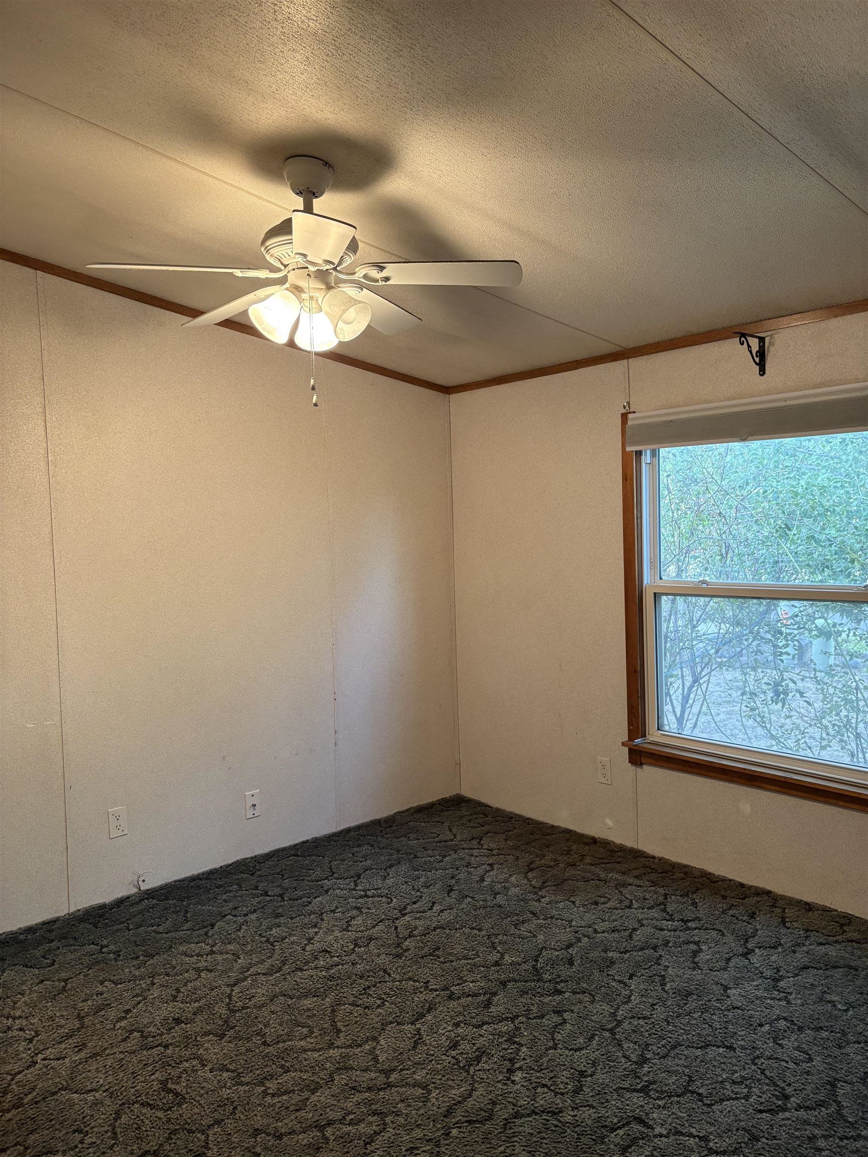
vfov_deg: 67.3
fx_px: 869
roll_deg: +1.2
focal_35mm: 26
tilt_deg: -2.3
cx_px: 434
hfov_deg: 53.1
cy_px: 578
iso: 160
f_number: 1.6
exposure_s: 1/60
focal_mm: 5.96
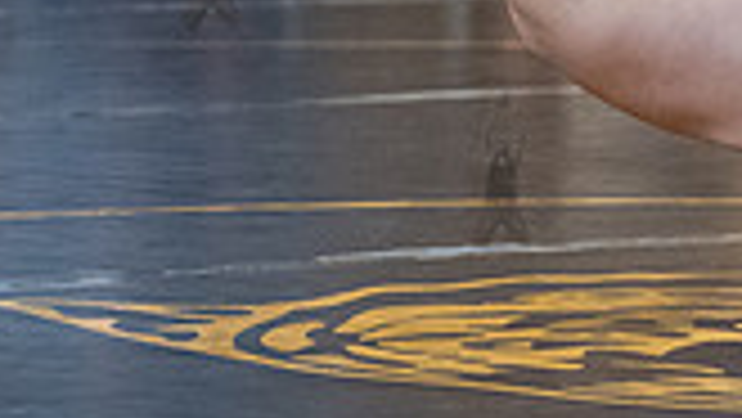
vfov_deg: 3.2
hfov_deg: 5.7
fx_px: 7460
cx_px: 998
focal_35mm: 379
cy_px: 90
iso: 5000
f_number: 3.5
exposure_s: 1/400
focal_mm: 80
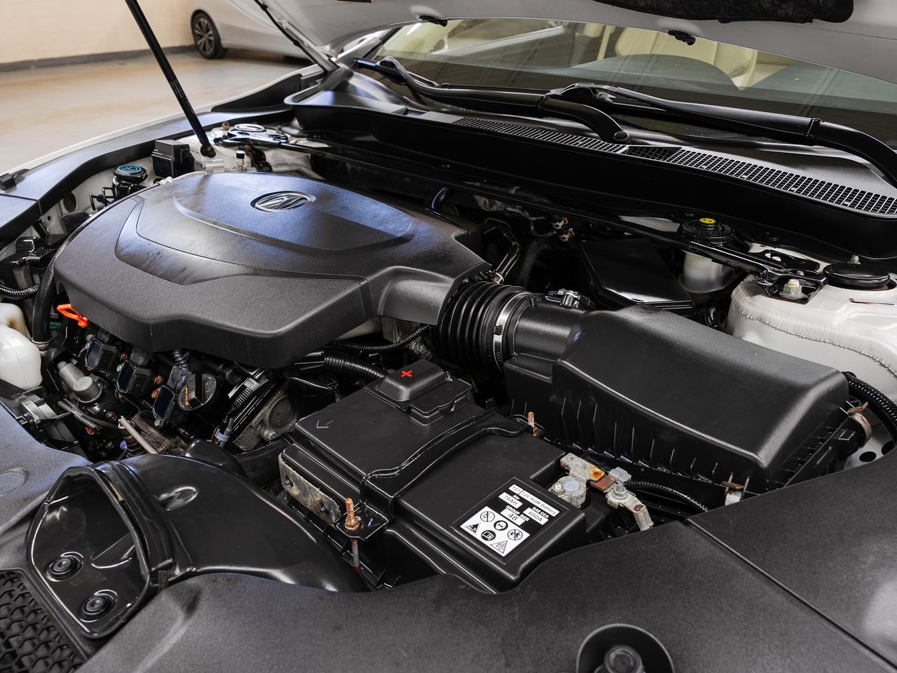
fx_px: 673
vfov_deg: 53.1
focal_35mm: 26
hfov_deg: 67.4
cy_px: 336
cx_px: 448
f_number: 7.1
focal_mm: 24
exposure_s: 1/1.25
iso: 100
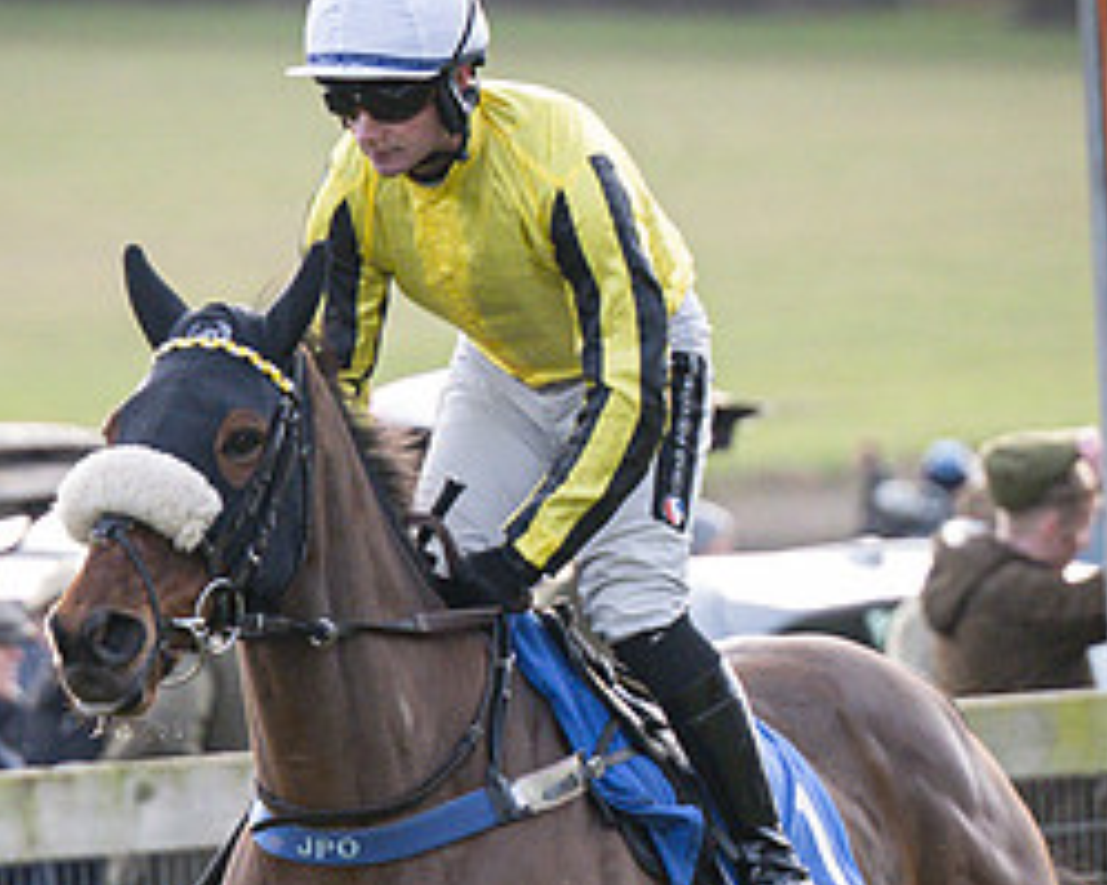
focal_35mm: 593
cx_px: 339
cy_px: 709
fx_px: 19421
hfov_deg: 3.3
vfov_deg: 2.6
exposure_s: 1/2000
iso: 800
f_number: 2.8
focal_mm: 115
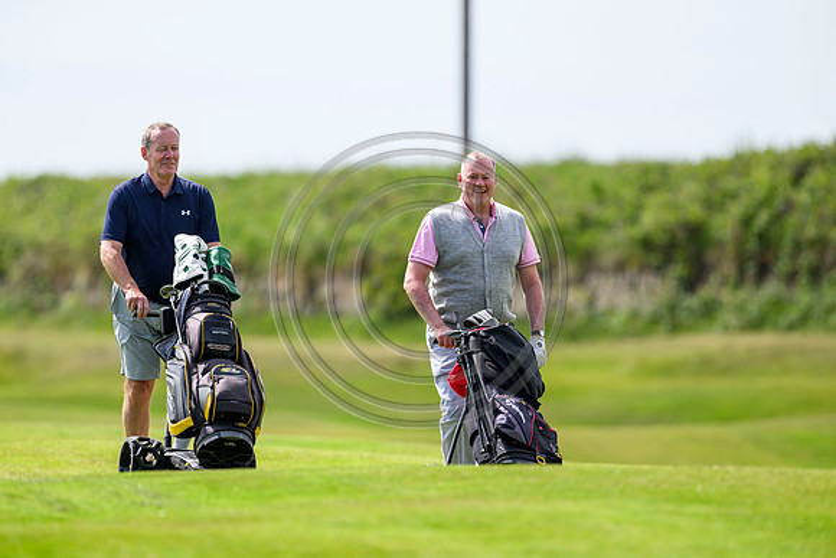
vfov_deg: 3.4
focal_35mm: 400
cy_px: 279
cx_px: 418
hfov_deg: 5.2
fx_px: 9291
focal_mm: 400
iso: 500
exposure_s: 1/4000
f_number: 4
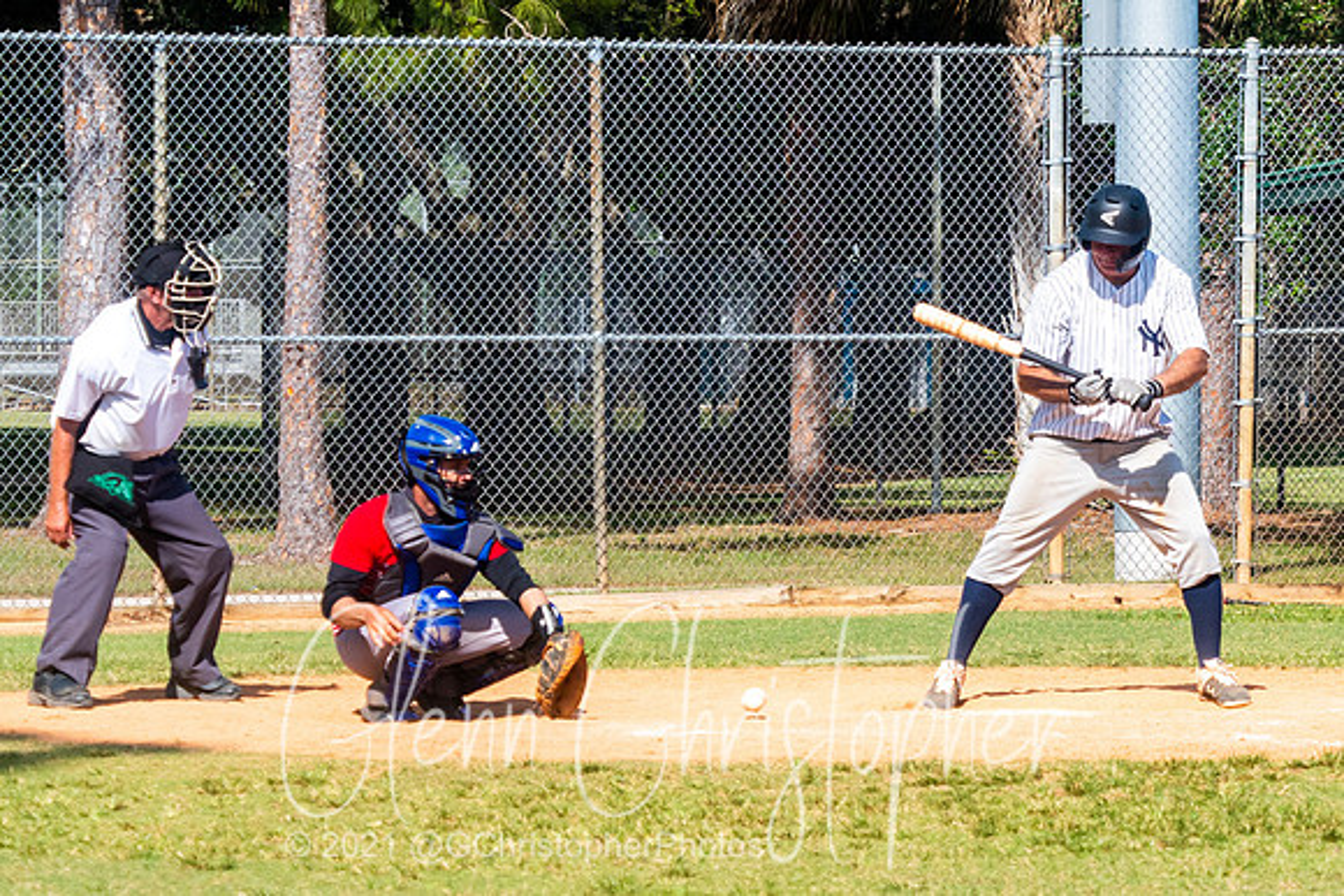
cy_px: 375
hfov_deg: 8.4
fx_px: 9090
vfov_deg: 5.6
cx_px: 1024
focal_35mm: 243
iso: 200
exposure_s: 1/1600
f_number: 4.5
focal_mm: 70
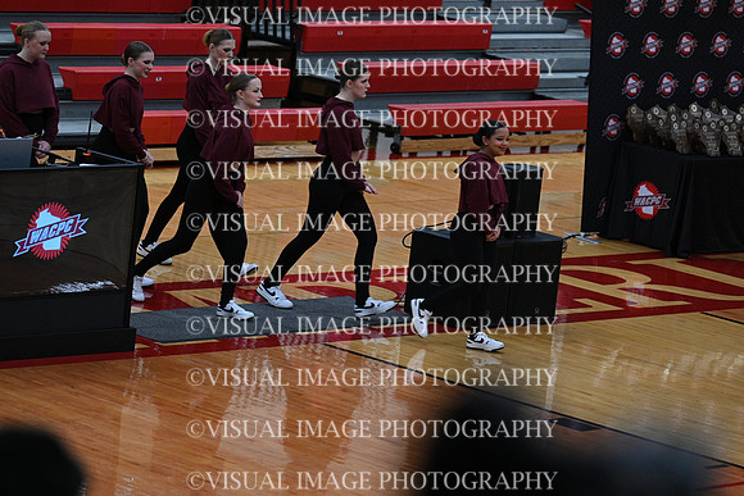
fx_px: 3617
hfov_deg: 11.7
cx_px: 372
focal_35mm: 175
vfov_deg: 7.9
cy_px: 248
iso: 4000
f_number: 4
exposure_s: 1/400
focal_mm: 175
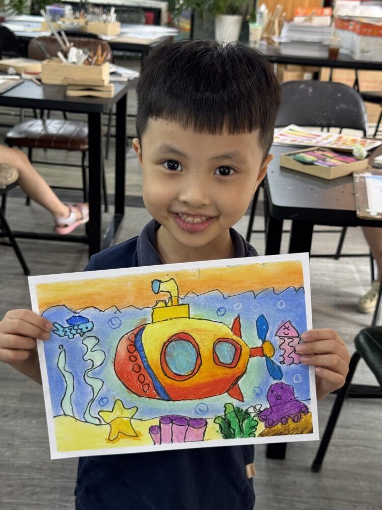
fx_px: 706
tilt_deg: -21.2
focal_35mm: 48
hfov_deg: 30.3
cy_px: 255
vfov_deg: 39.7
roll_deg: -3.5
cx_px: 191
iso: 64
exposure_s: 1/50
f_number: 1.78
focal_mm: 6.76
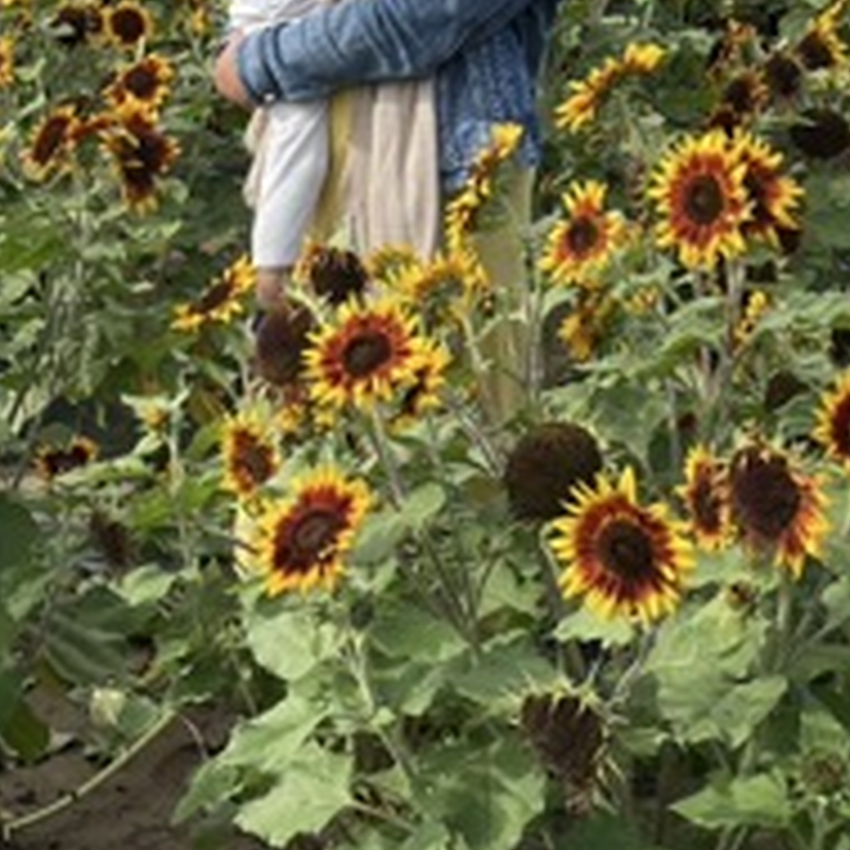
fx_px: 2167
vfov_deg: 21.0
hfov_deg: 22.2
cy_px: -117
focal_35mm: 78
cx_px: 409
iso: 32
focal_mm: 4.2
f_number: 1.6
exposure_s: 1/1642
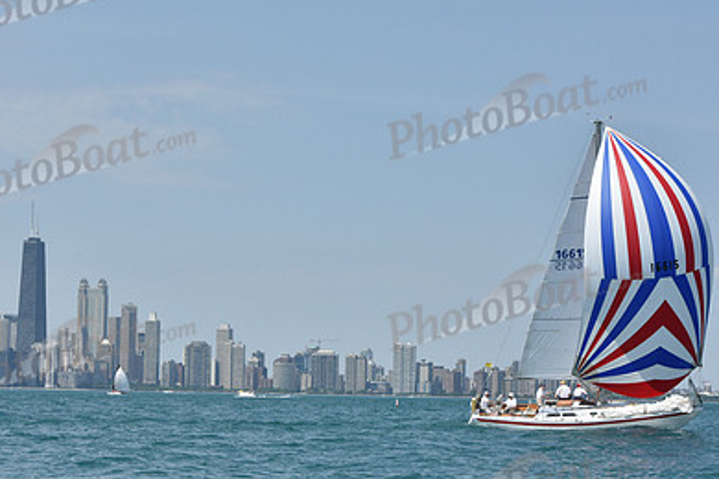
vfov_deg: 13.2
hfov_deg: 19.6
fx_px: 2077
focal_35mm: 104
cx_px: 293
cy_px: 233
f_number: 9
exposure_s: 1/1250
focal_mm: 70
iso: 250
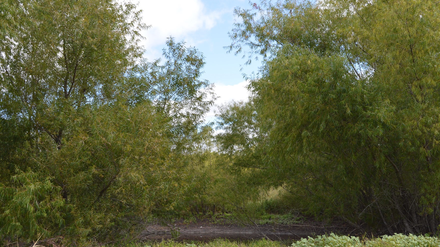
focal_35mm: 50
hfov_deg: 41.3
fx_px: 583
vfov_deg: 23.9
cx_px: 240
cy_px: 161
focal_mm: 26
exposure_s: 1/200
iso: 100
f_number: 5.6
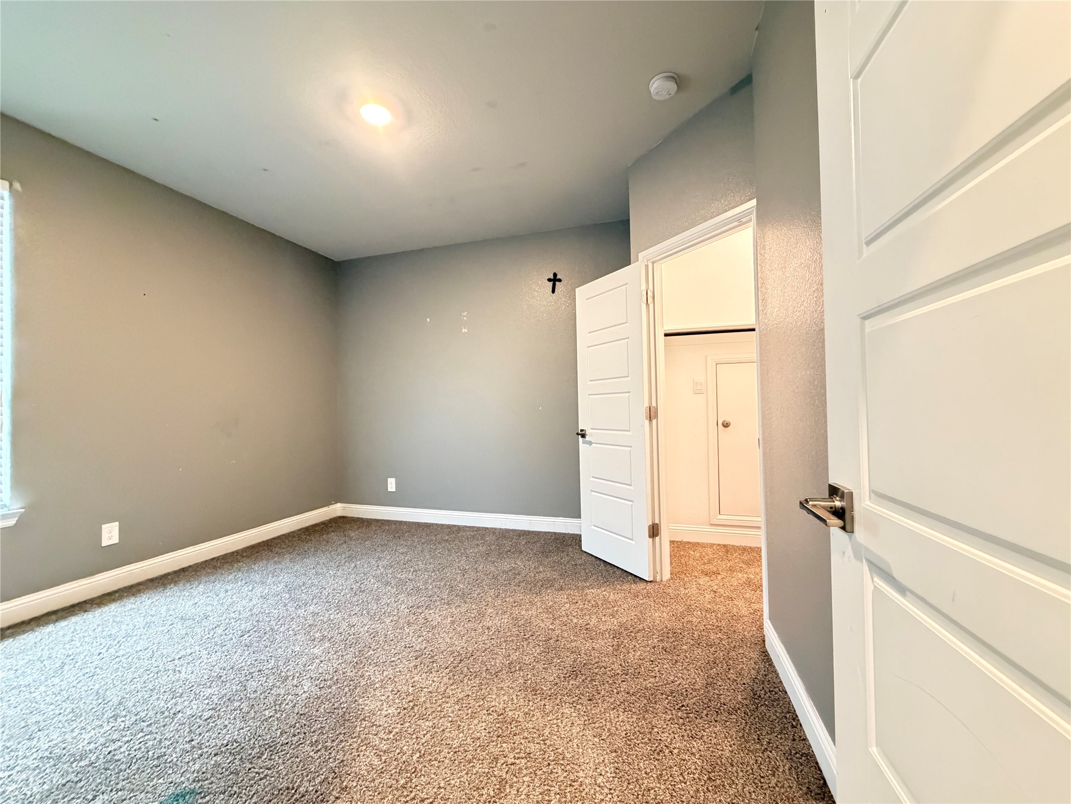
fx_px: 433
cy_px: 402
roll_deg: +0.8
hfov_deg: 102.1
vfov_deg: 85.7
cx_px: 536
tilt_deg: +0.7
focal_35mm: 14
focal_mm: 2.22
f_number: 2.2
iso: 1000
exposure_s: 1/40
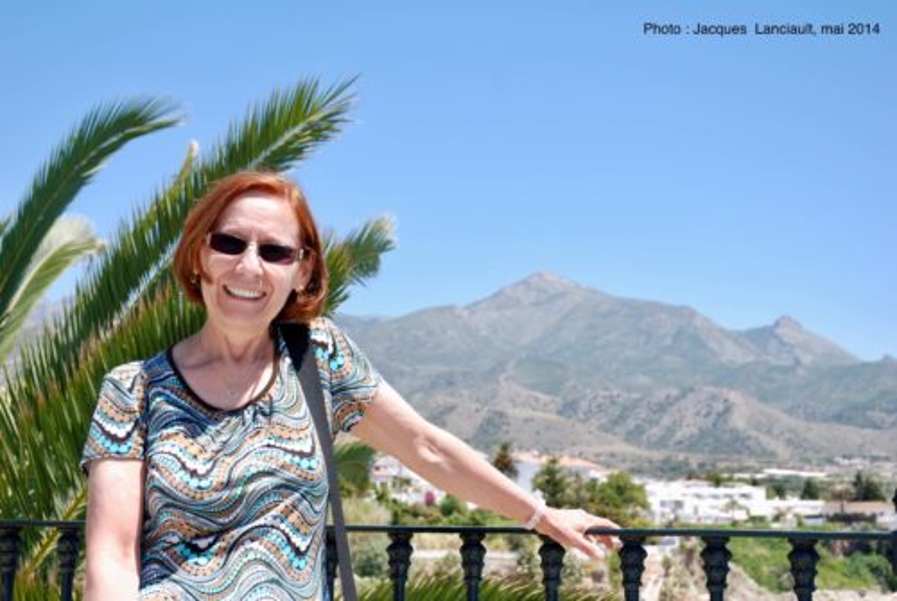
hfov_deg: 33.4
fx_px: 1497
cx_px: 448
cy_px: 300
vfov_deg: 22.7
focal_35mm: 60
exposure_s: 1/200
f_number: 7.1
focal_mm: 40
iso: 100
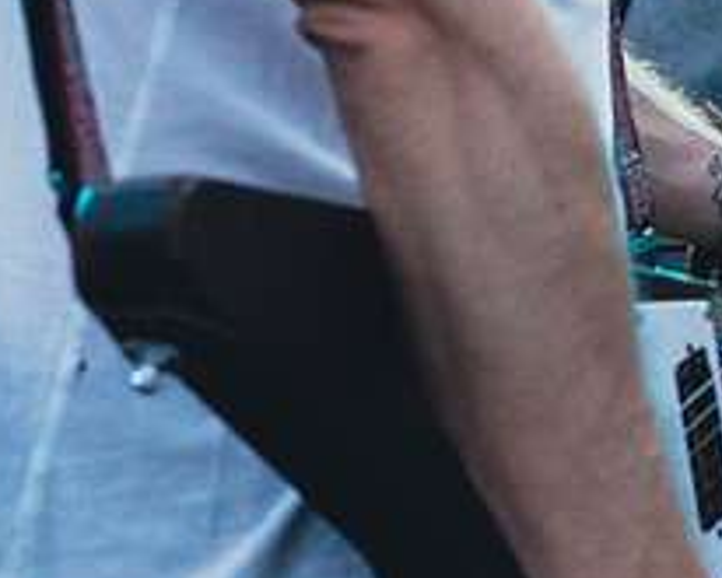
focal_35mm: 273
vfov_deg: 5.6
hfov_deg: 6.6
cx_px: 1889
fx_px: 5836
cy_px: -329
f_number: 3.5
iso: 3200
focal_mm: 50
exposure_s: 1/160
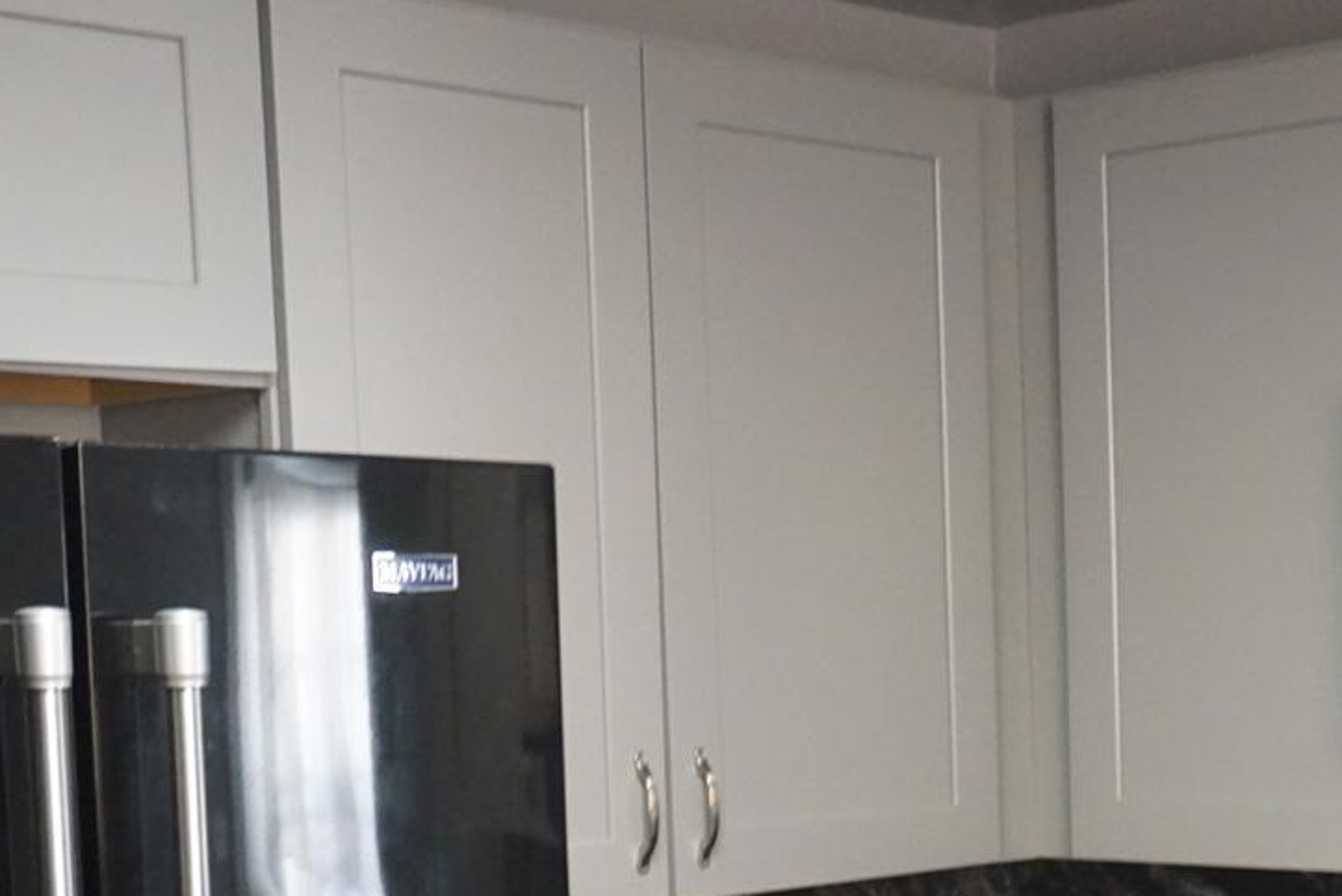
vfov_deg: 17.2
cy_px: 931
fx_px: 2876
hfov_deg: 25.9
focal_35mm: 77
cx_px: 1039
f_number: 4
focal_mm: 23
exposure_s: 1/125
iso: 3200
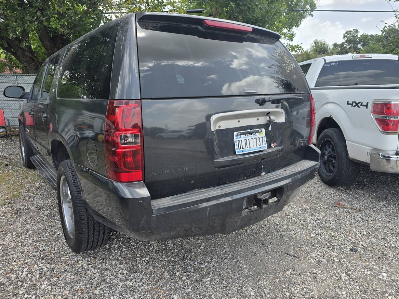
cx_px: 194
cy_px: 147
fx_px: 277
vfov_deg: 56.8
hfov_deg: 71.6
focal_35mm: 24
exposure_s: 1/319
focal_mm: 6.3
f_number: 1.7
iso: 12
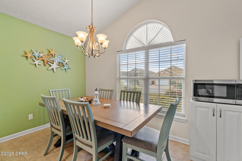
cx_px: 121
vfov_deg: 77.3
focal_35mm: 15
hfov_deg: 100.4
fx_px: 101
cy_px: 80
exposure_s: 1/2
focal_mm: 10
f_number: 8
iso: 400
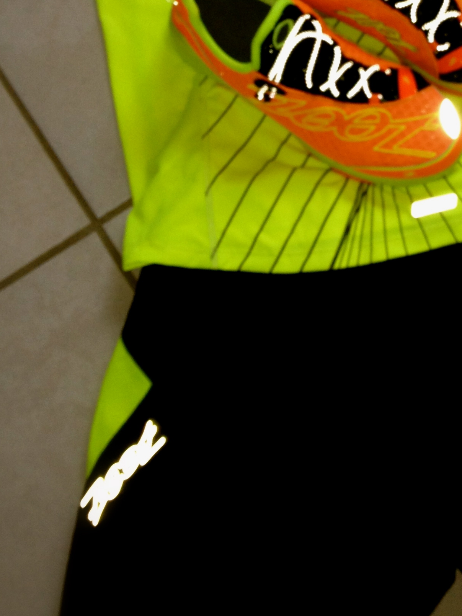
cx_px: 422
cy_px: 158
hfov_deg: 20.3
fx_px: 1263
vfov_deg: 27.1
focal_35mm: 71
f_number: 2.4
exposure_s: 1/20
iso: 80
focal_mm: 4.28
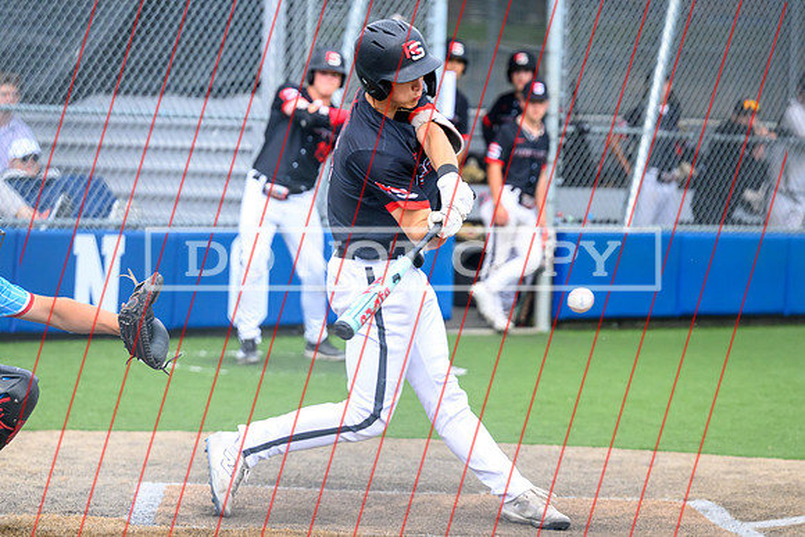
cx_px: 376
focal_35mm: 155
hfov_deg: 13.2
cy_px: 246
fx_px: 3466
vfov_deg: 8.9
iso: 1000
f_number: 2.8
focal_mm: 95
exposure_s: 1/3200
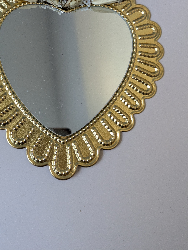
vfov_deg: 51.2
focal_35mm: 35
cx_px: 66
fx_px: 253
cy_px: 76
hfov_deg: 40.3
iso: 358
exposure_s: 1/100
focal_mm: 5.43
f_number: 1.89
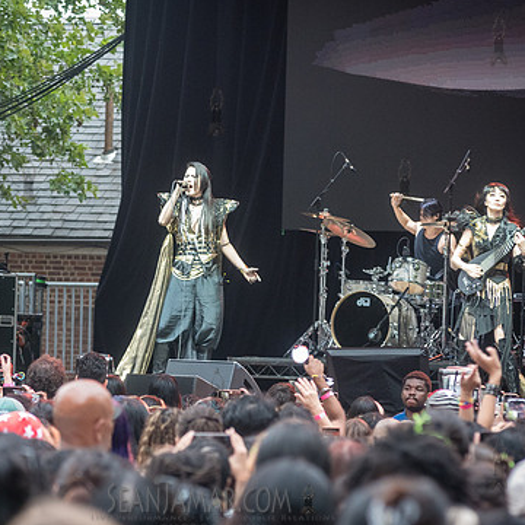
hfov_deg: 7.7
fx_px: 3912
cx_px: 187
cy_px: 209
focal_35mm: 228
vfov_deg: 7.7
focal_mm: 145
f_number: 4.5
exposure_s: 1/160
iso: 2500
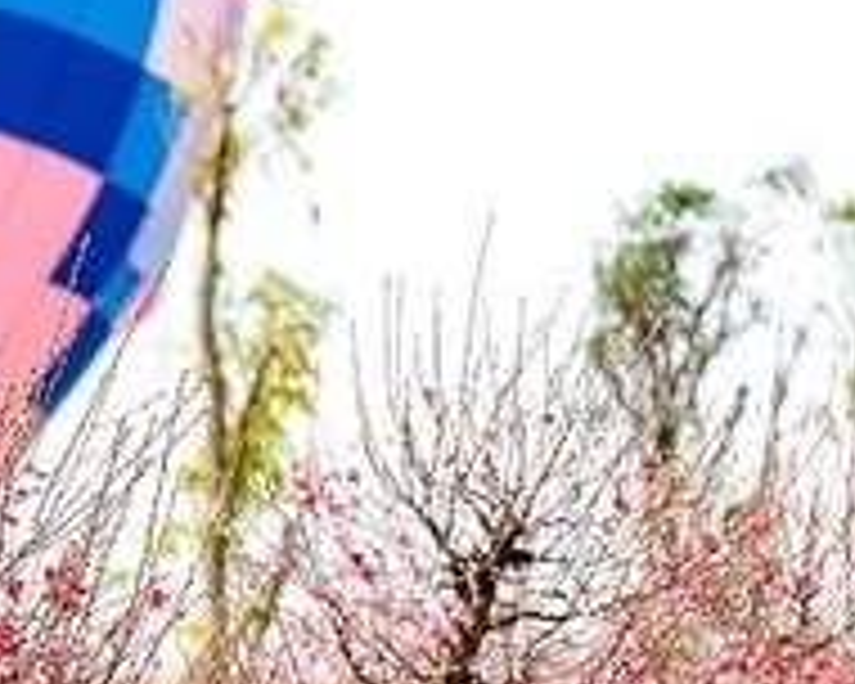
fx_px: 7870
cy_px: 999
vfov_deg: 4.9
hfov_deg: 6.2
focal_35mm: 311
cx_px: -212
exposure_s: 1/1600
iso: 100
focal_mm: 70
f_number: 2.8
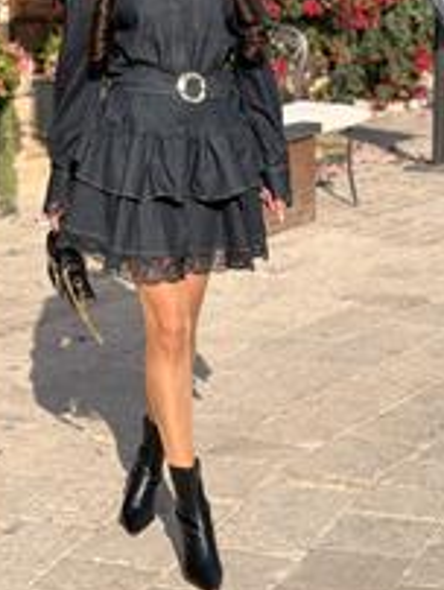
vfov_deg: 19.7
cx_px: 131
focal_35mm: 98
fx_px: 1672
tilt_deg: -1.9
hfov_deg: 15.1
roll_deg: +1.6
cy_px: 66
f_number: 1.78
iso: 64
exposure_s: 1/3534
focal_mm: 6.76
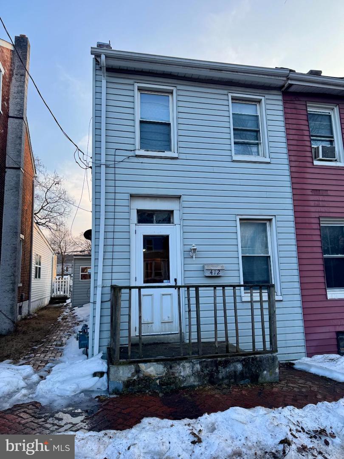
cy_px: 230
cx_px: 172
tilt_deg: +8.9
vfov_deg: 71.6
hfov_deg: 56.8
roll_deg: +3.8
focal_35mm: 24
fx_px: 318
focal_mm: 6.76
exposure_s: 1/747
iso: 80
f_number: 1.78
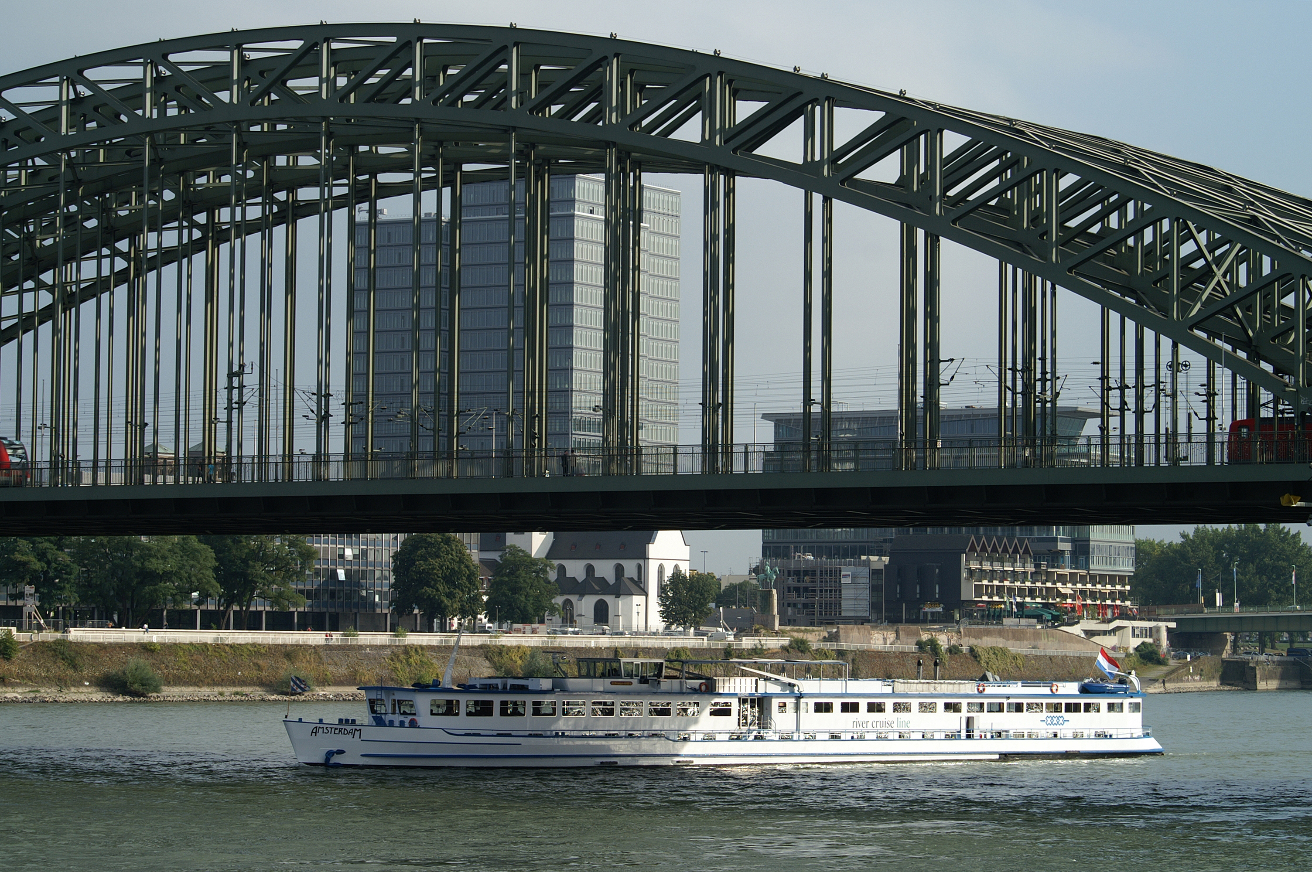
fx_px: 3823
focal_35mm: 105
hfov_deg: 19.5
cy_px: 436
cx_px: 656
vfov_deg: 13.0
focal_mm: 70
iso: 100
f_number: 10
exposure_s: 1/200
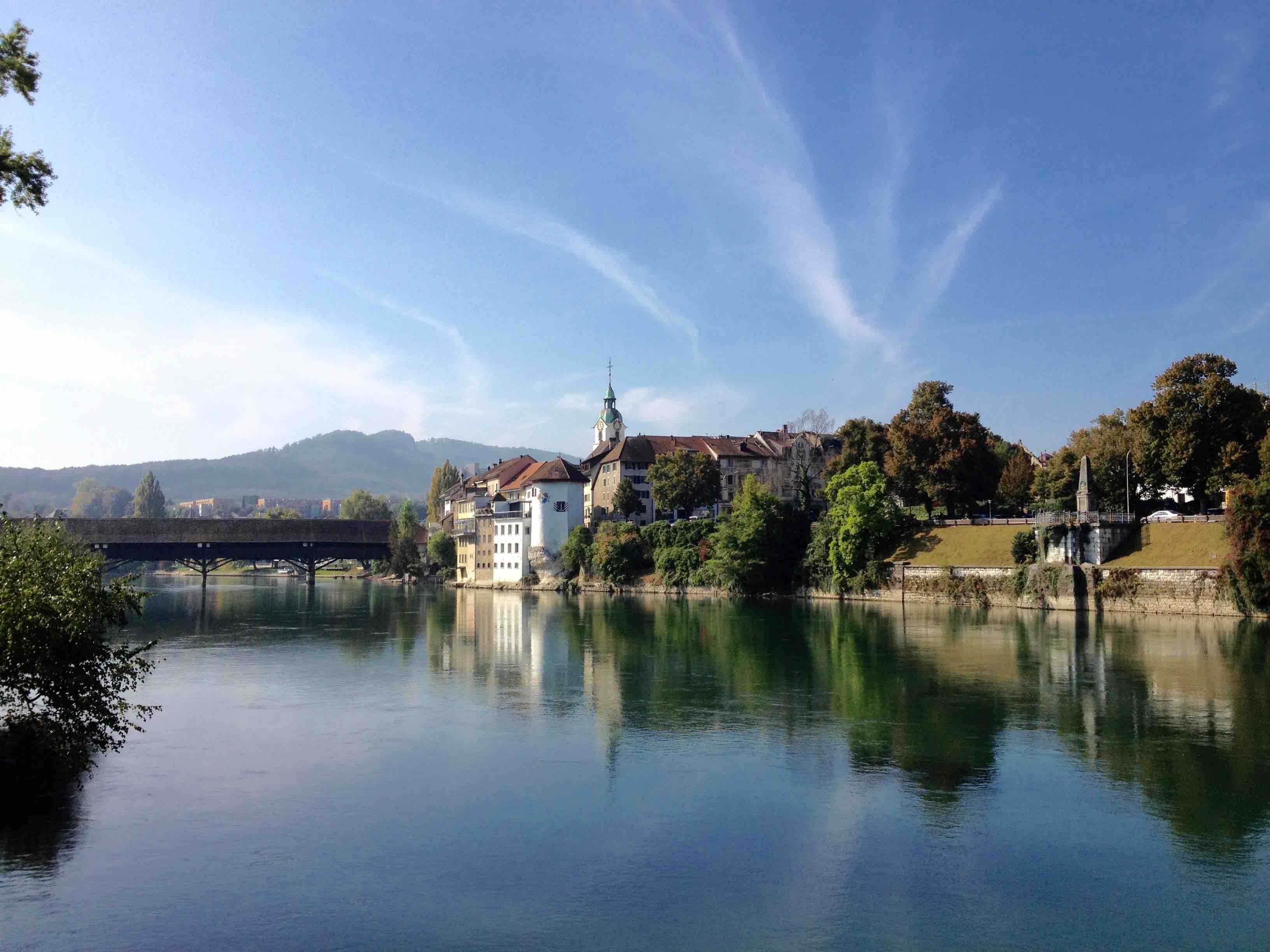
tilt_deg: +4.0
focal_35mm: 35
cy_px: 476
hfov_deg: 52.6
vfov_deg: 40.7
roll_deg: +0.0
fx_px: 1284
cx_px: 635
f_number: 2.4
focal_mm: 4.28
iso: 50
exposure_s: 1/1972
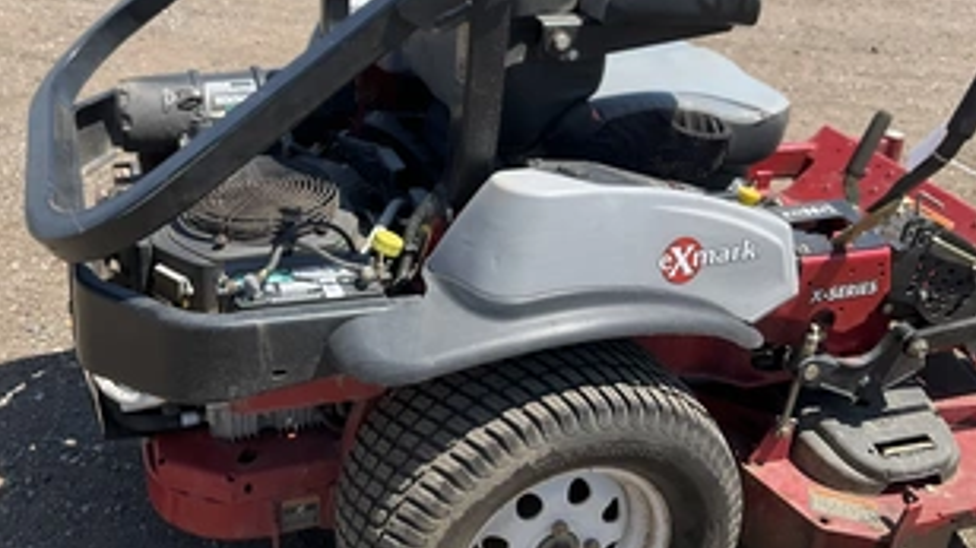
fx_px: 1061
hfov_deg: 49.4
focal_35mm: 41
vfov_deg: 28.7
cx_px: 447
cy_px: 174
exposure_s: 1/1035
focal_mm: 3
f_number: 1.8
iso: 25
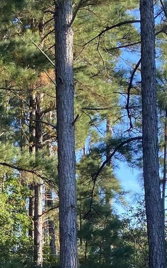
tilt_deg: +8.7
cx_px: -74
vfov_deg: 21.8
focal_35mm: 92
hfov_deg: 13.5
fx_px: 670
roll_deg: -1.2
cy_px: 260
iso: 32
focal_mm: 4.25
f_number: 1.8
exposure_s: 1/326
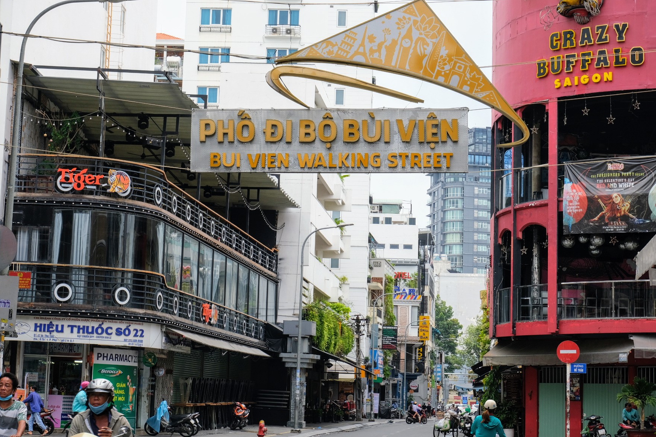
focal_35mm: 69
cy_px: 221
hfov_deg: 29.2
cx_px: 325
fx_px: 1257
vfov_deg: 19.7
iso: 320
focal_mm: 45
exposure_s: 1/250
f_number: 8
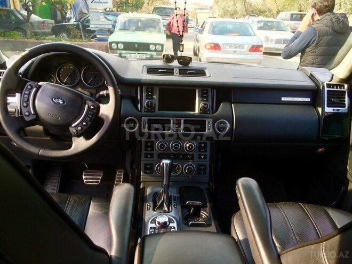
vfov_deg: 48.2
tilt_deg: -21.3
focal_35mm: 29
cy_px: 132
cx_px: 176
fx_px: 295
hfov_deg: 61.7
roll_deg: -3.1
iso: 32
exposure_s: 1/160
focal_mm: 4.15
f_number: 2.2
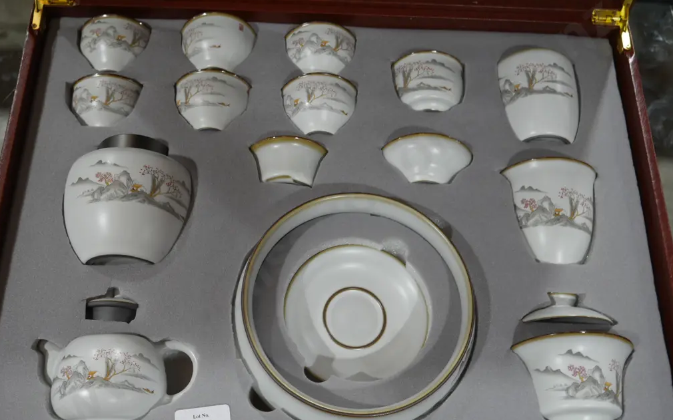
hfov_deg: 46.2
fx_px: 789
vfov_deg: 29.9
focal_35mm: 43
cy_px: 217
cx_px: 336
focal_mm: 20
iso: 500
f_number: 4.5
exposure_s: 1/60
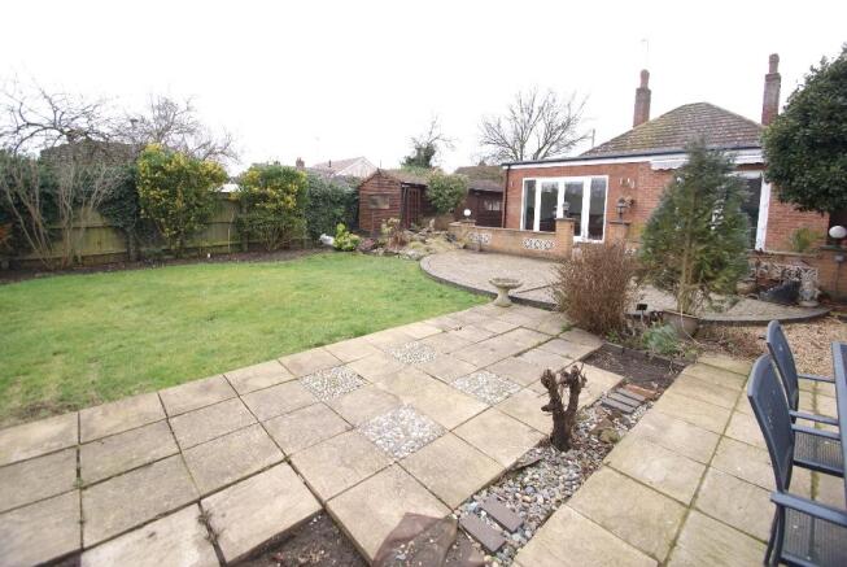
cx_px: 424
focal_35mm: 15
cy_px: 284
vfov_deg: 77.5
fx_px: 353
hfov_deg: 100.3
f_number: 5
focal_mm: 10
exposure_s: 1/40
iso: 100
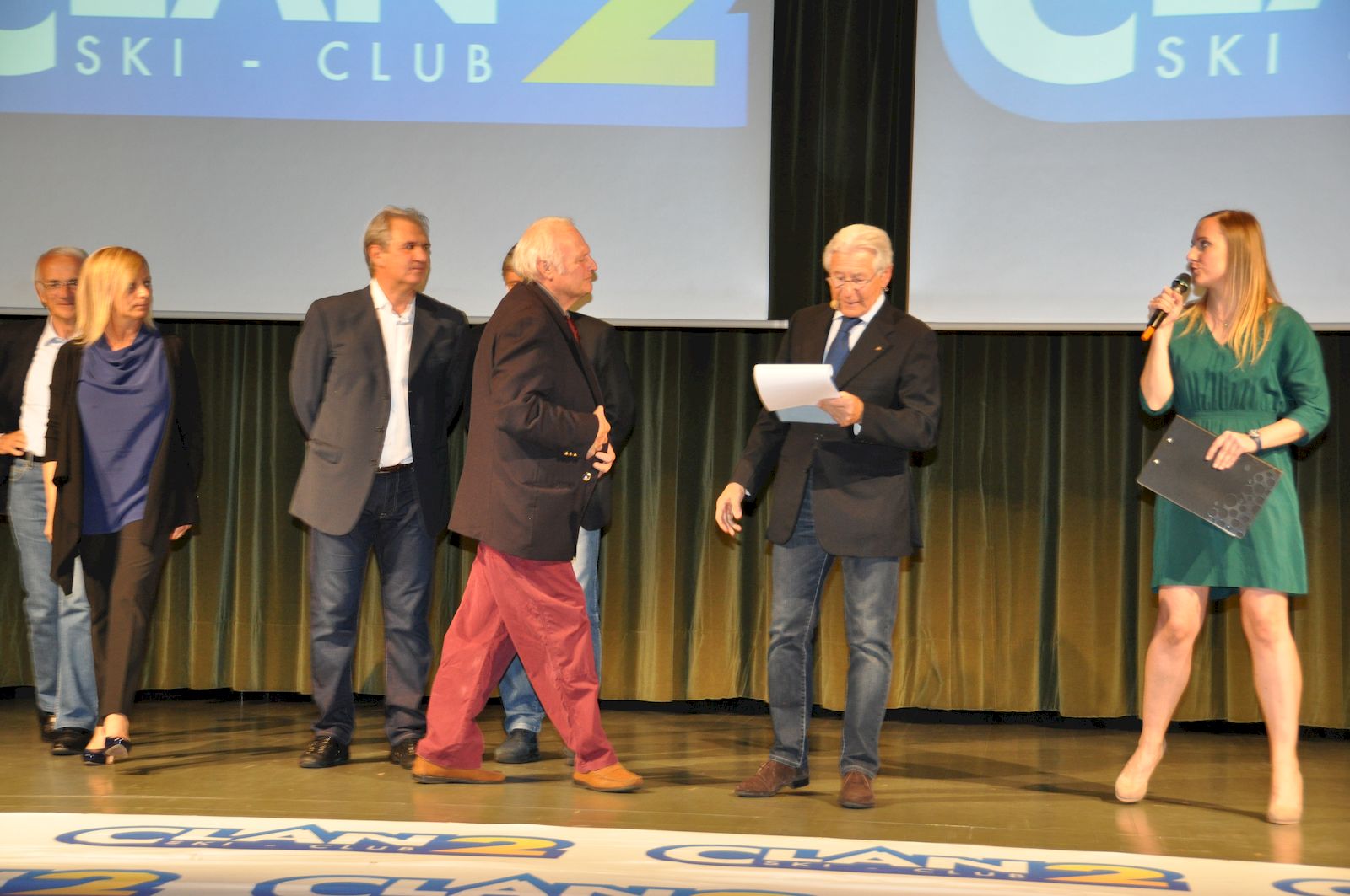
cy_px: 448
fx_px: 2585
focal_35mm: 69
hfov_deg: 29.3
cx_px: 675
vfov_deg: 19.7
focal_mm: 46
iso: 800
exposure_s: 1/60
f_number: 4.5
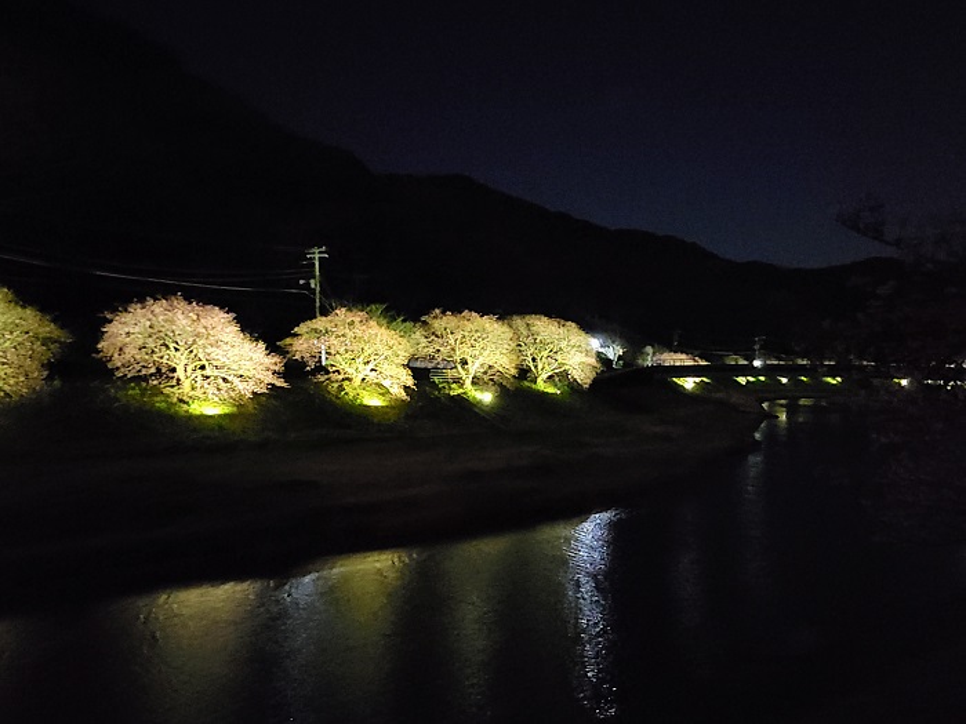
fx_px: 726
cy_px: 362
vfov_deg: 53.1
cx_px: 483
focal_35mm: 26
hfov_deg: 67.3
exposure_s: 1/10
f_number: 1.8
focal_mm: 5.4
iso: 5000
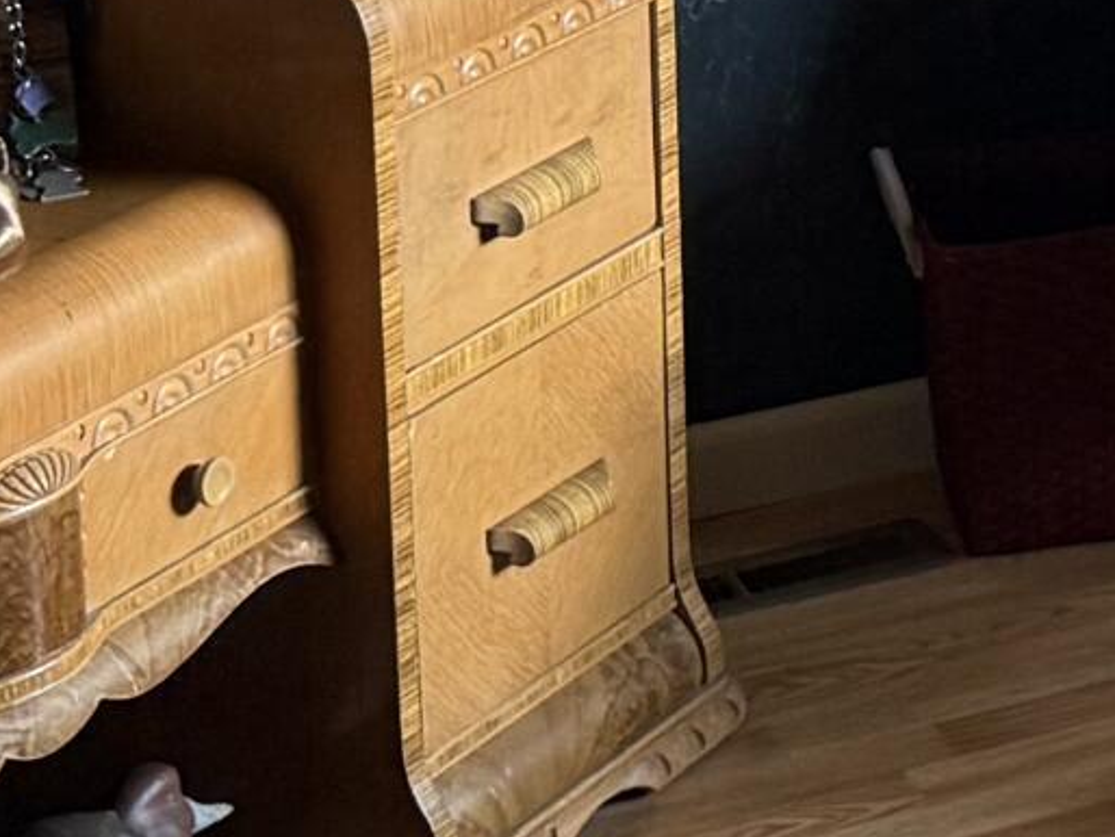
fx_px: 4512
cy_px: -575
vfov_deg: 10.1
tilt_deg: -11.1
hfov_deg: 12.6
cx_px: 2100
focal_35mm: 140
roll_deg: -1.5
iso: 250
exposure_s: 1/60
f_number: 1.78
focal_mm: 6.76
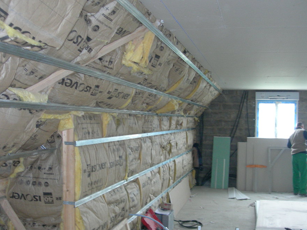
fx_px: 390
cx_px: 151
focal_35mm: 44
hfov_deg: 42.9
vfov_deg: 32.8
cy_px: 129
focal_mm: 7.8
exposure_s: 1/14.1
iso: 200
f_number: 2.8
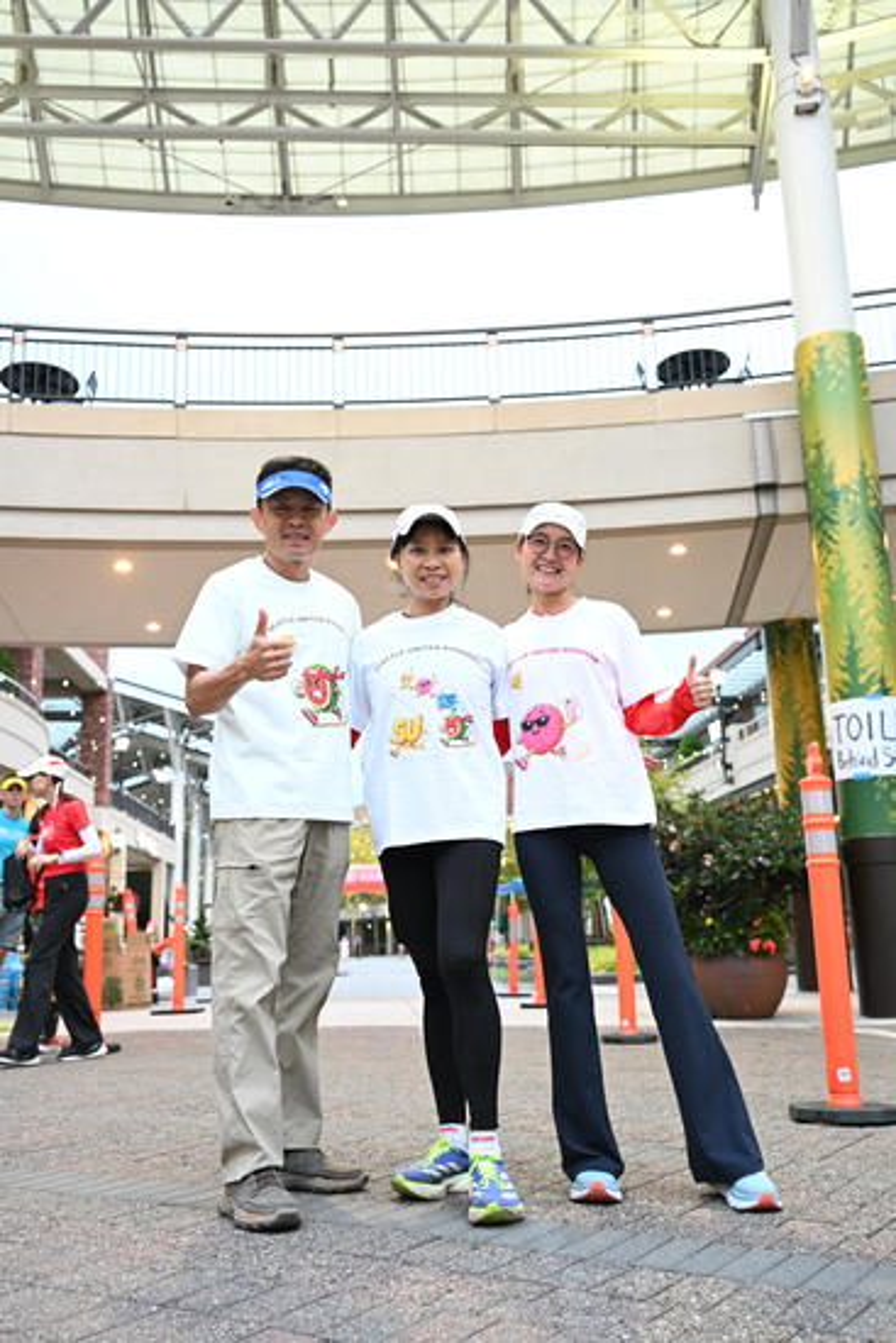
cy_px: 672
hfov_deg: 42.3
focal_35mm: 31
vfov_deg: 60.3
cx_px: 448
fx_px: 1157
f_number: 4
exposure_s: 1/250
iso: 6400
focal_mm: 31
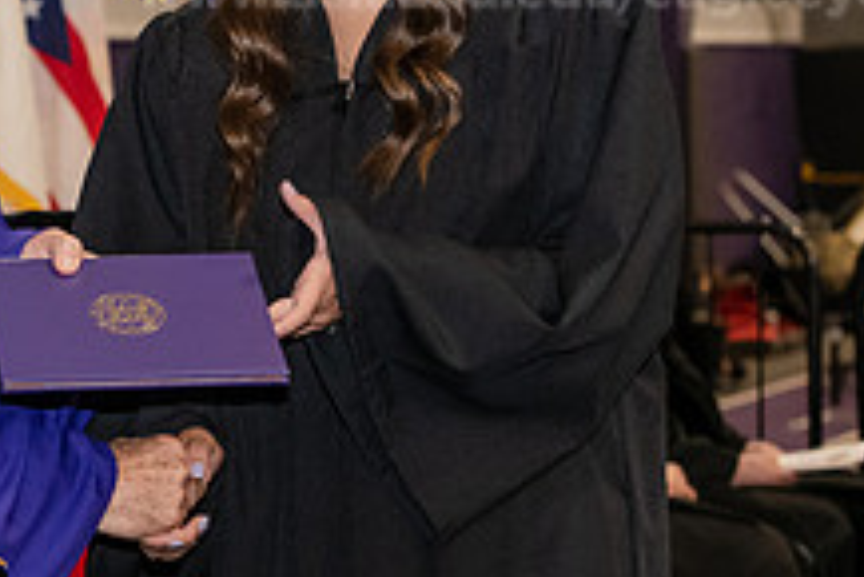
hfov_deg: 10.9
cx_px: -44
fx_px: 4491
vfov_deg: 7.3
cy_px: 74
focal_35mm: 187
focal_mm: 70
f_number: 5
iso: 2500
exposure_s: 1/200
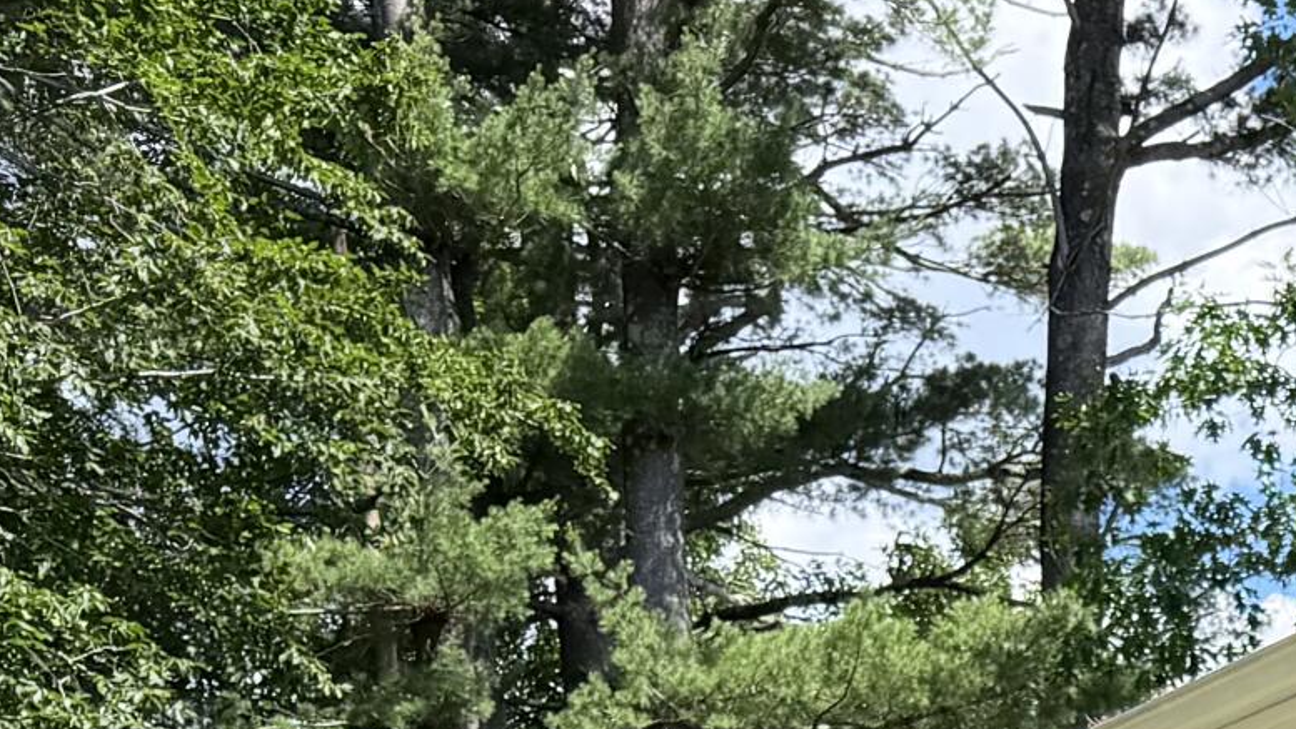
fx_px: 3471
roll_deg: +1.2
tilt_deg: -4.8
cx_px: 1631
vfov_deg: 10.2
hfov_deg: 19.7
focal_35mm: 101
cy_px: 1830
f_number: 1.78
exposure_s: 1/2110
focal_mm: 6.76
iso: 80
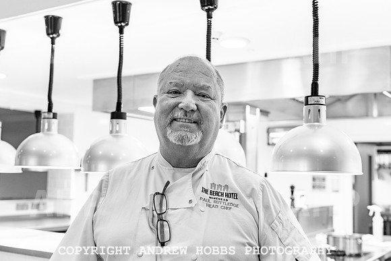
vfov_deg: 30.0
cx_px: 196
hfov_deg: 43.8
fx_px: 487
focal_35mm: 45
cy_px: 130
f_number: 4.5
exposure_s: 1/60
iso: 1000
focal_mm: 40
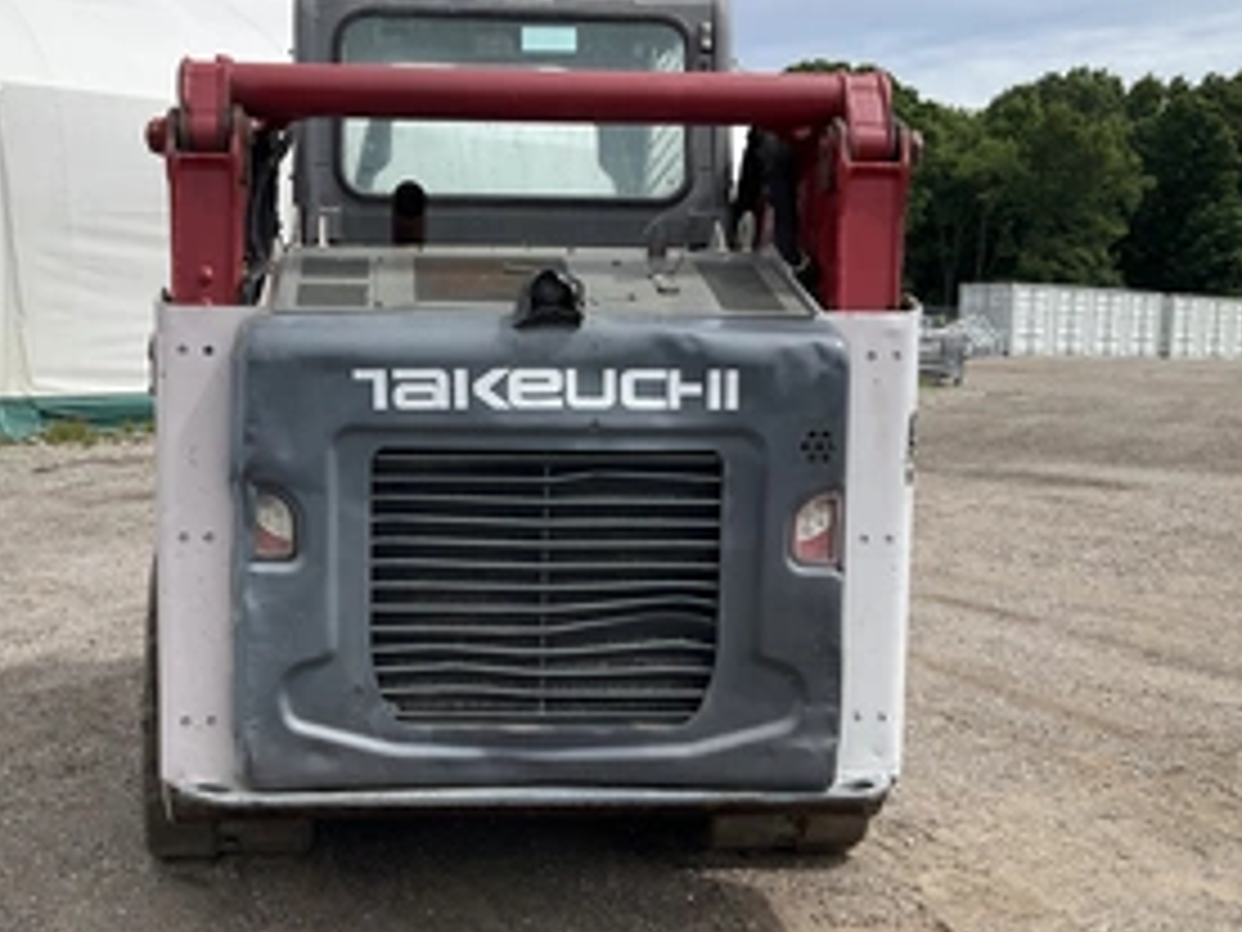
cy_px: 495
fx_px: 1507
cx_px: 468
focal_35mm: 42
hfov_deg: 44.4
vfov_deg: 34.3
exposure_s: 1/2427
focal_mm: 3
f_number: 1.8
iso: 25
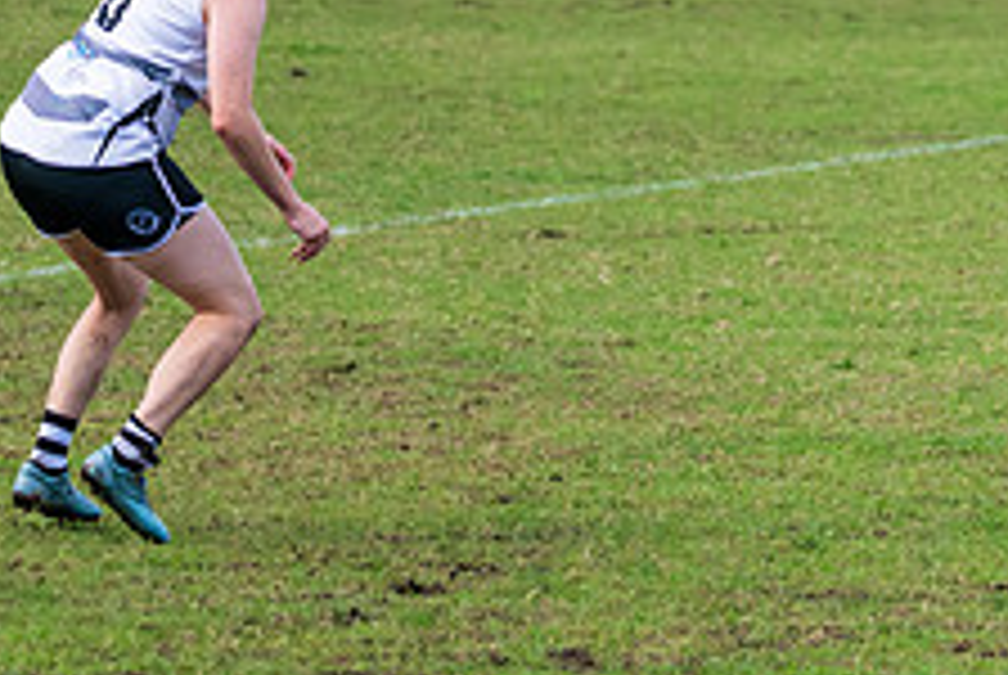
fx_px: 13121
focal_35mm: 468
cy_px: 259
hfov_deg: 4.4
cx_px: 1412
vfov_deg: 2.9
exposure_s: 1/1250
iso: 800
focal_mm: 160
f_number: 5.6
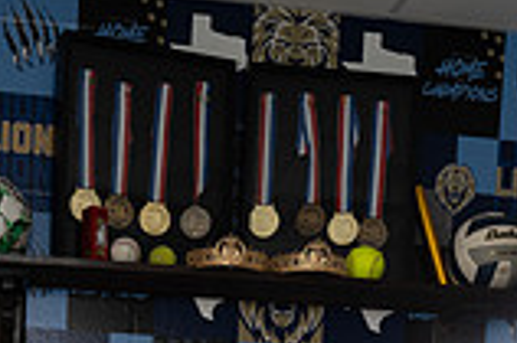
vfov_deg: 12.5
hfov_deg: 21.6
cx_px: 147
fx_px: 1349
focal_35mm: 94
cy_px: 719
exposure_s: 1/250
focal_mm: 33
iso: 400
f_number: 8
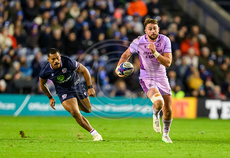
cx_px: 142
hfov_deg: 2.4
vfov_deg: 1.6
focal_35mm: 850
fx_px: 5483
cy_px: 138
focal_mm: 400
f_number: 2.8
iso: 6400
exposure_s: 1/1250
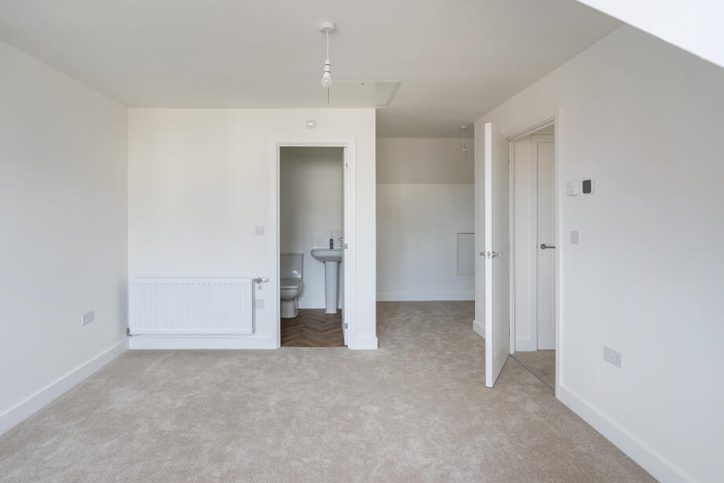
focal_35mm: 19
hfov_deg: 86.7
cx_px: 334
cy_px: 234
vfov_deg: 64.6
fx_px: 382
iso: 100
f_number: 6.3
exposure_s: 1/8
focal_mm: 17
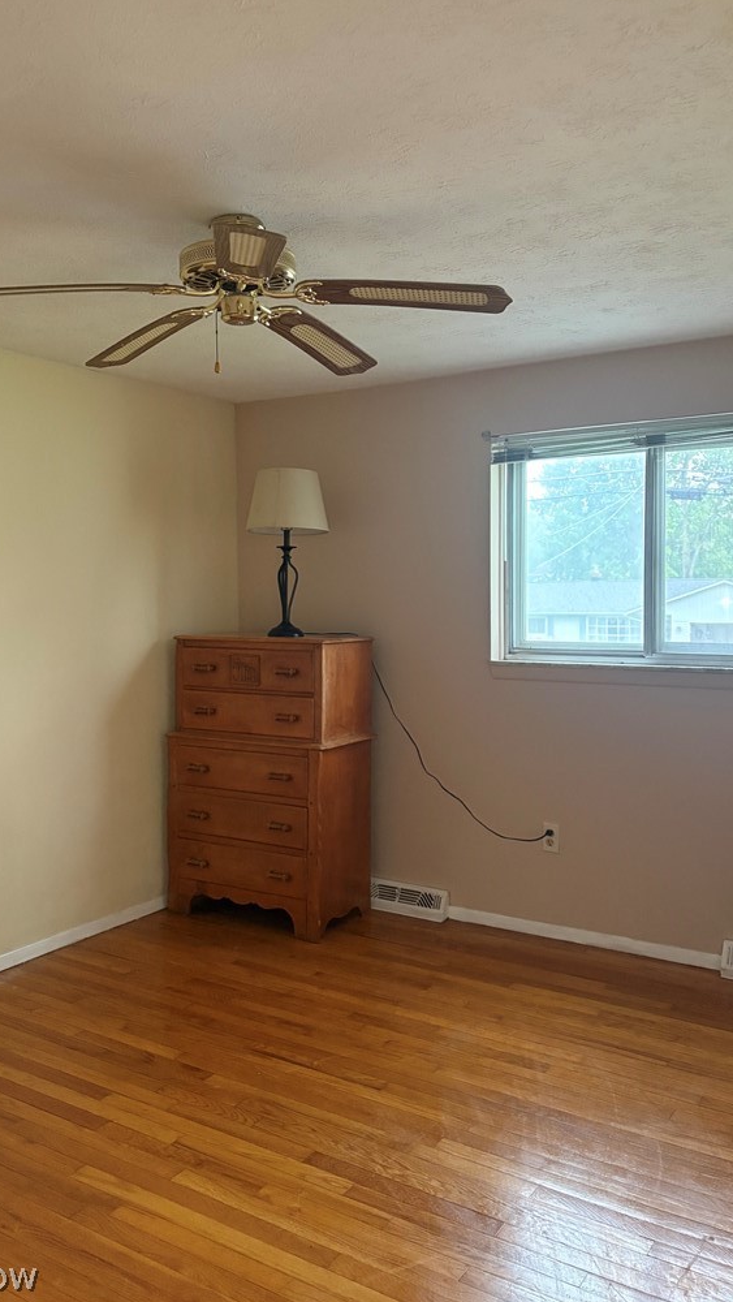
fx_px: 1001
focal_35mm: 29
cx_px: 358
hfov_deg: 40.2
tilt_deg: -2.8
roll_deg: +0.1
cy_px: 639
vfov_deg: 66.0
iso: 500
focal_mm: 5.96
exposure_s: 1/30
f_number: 1.6
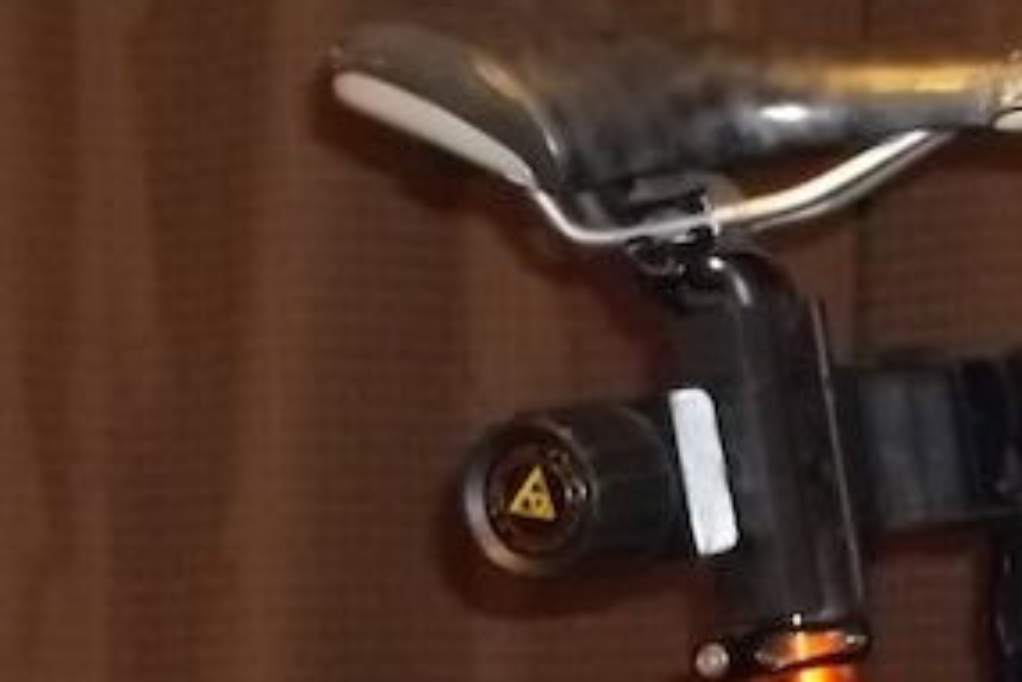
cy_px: 1093
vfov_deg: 7.9
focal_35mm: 171
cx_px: 1201
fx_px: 4857
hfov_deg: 11.8
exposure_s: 1/40
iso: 320
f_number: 3.7
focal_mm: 8.3
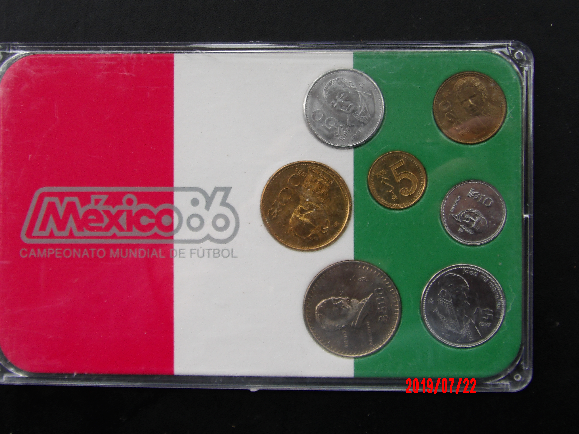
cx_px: 290
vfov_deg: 24.0
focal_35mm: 61
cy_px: 217
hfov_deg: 31.7
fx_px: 1020
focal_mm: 10.9
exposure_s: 1/30
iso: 146
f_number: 4.3
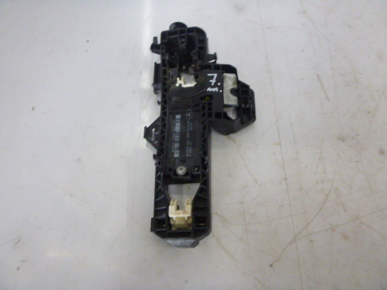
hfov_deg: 61.7
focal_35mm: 29
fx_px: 324
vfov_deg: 48.2
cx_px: 194
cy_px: 145
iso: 400
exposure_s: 1/20
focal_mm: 5.2
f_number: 4.1
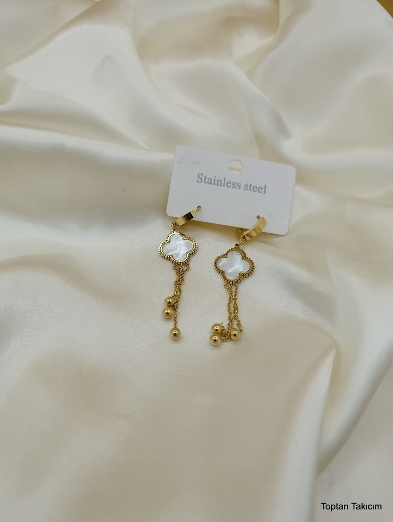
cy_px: 261
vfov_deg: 73.8
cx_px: 196
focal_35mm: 23
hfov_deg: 59.0
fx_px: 347
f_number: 1.65
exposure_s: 1/338
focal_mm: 6.11
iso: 50
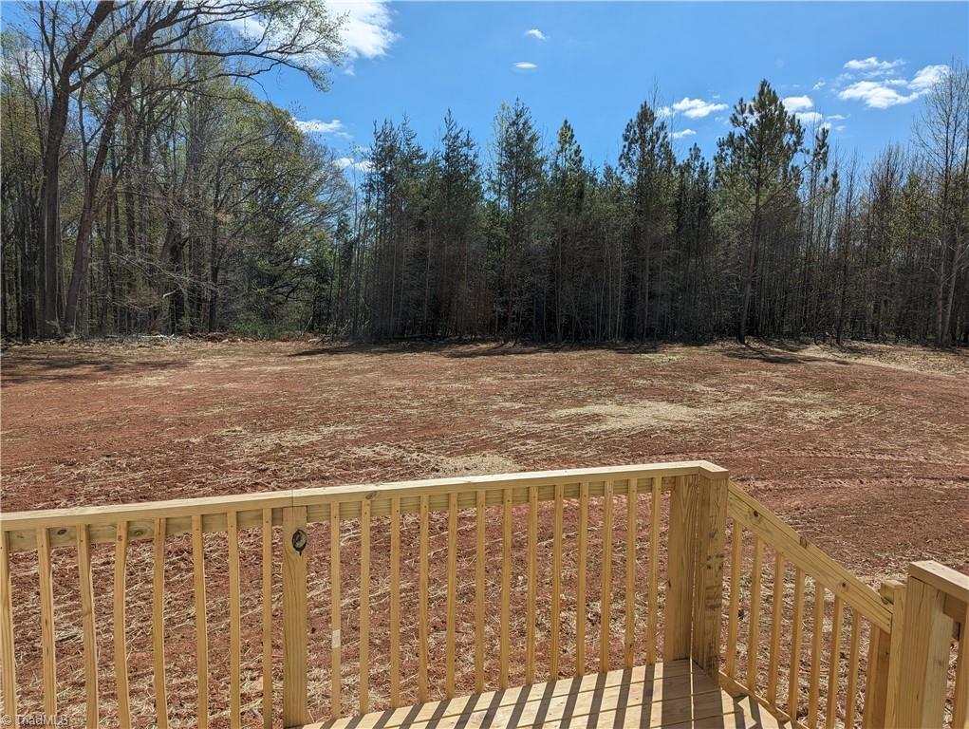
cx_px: 484
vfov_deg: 56.9
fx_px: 673
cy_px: 364
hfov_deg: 71.5
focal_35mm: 24
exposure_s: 1/2058
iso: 37
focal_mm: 6.81
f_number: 1.85
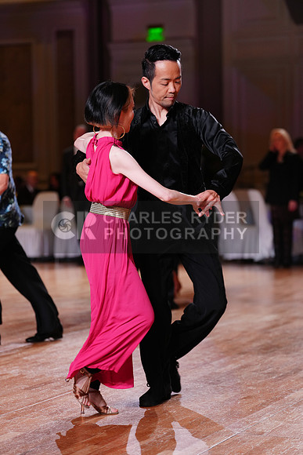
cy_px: 228
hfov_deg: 14.0
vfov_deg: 20.8
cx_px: 152
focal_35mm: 98
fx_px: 1236
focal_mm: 98
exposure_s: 1/400
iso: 1000
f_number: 2.8
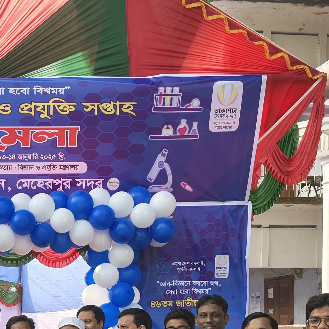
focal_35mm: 69
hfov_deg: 23.7
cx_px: -15
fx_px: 742
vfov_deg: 23.7
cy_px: 345
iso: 100
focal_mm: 5.56
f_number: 1.8
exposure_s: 1/266
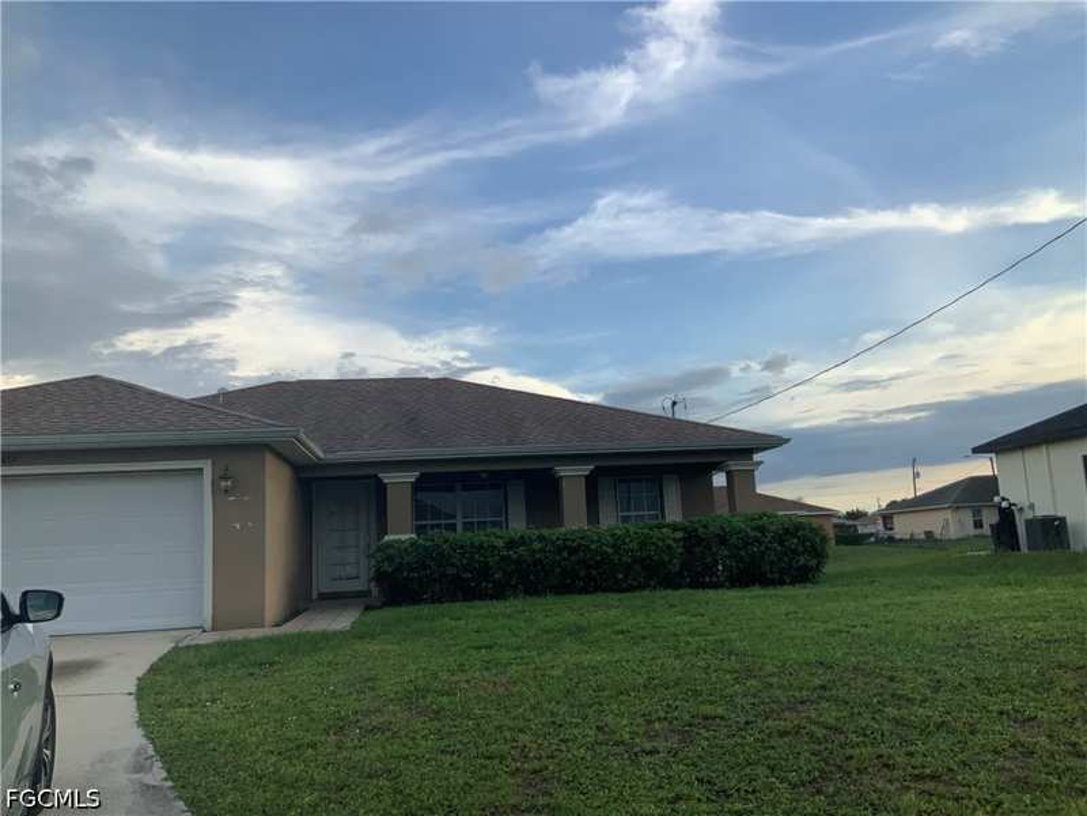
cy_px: 408
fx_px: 911
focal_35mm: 29
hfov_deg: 61.7
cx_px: 544
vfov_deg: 48.2
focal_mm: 3
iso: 16
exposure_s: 1/962
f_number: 1.8
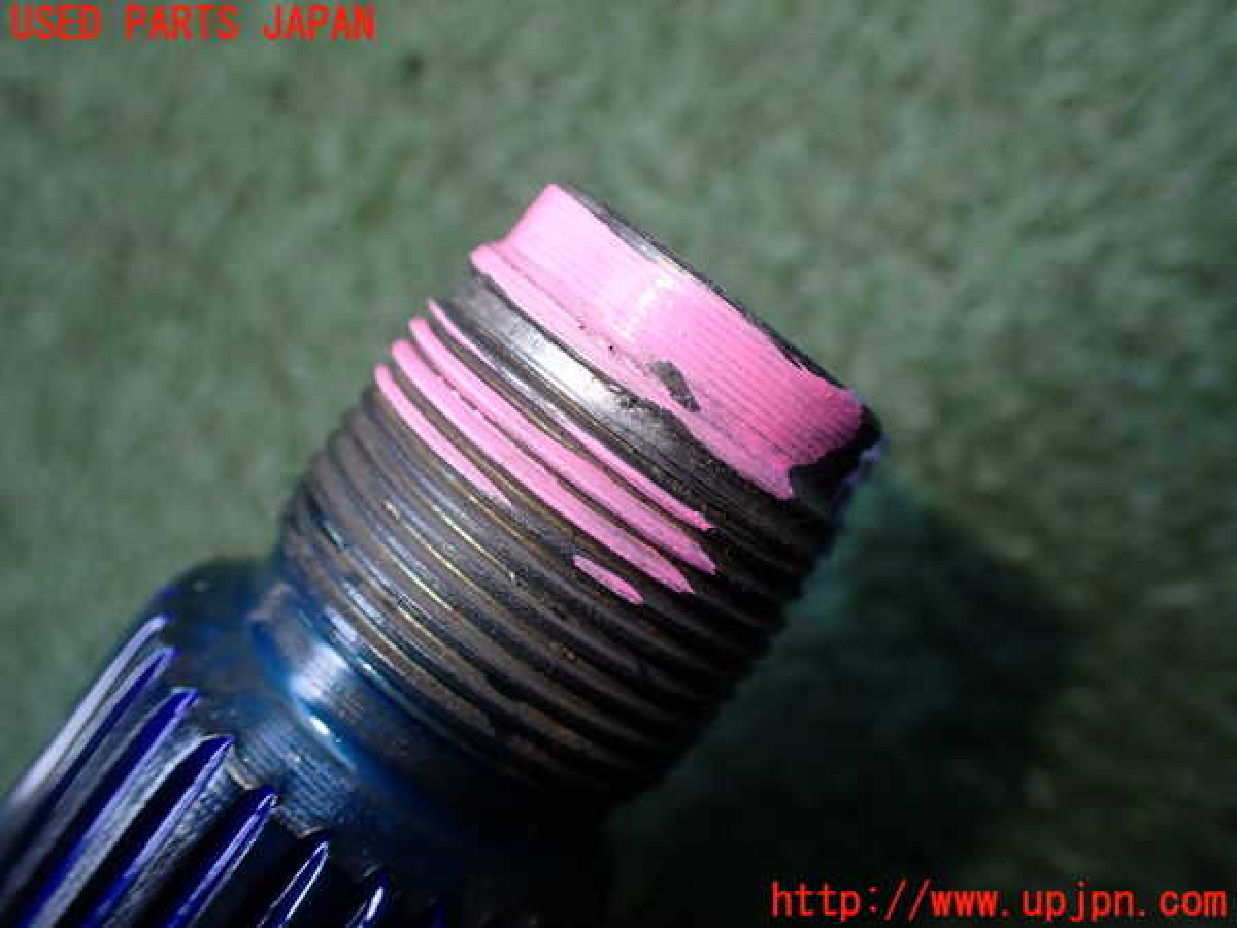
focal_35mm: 30
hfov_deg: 60.0
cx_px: 618
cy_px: 464
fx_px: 1072
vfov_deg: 46.8
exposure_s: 1/125
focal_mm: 5.4
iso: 125
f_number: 2.3
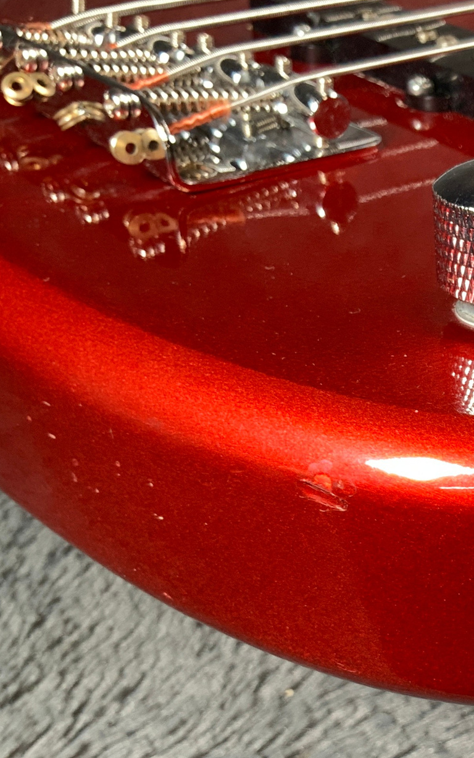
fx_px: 1324
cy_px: 506
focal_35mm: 64
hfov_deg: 18.4
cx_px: 672
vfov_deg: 31.7
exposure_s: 1/62
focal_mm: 3
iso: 64
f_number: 1.8
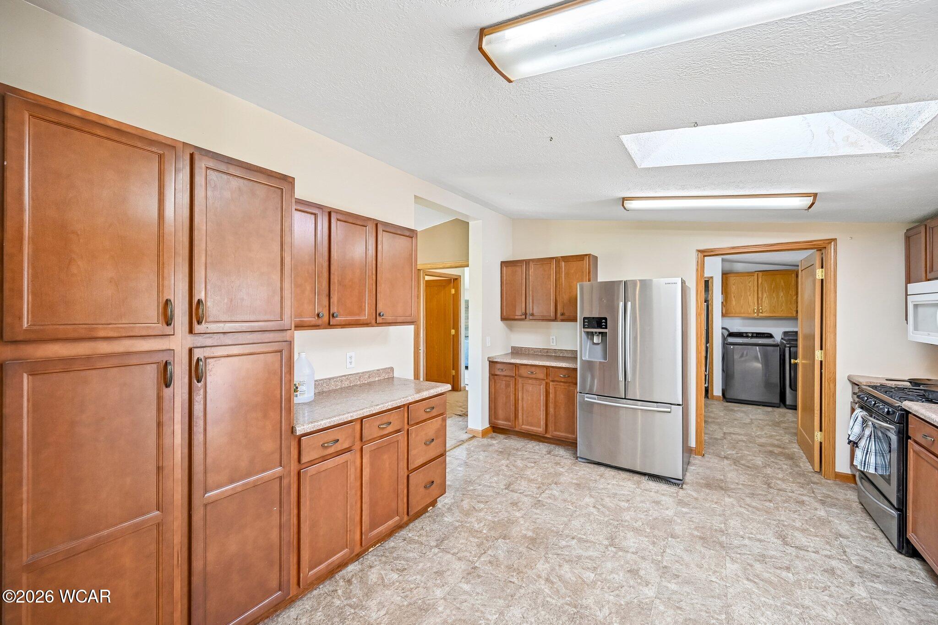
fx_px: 365
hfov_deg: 104.3
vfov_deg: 81.2
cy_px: 312
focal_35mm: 14
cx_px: 469
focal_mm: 14
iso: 400
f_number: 4
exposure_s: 1/20
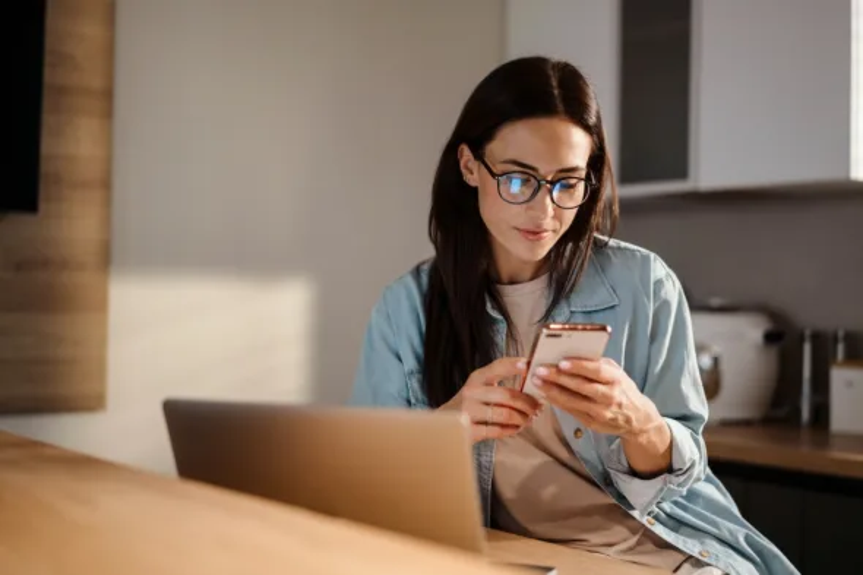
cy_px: 288
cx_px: 432
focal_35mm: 55
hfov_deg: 36.3
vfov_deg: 24.6
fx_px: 1318
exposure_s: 1/125
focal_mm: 55
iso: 800
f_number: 1.8
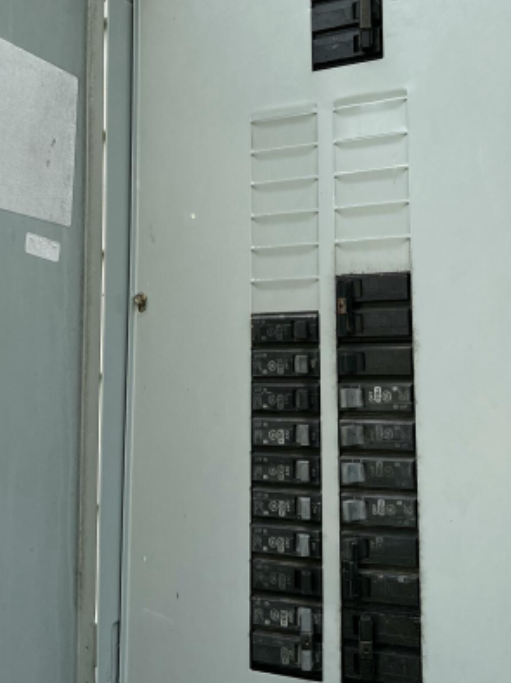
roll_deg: +0.9
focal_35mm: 44
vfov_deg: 42.5
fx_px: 867
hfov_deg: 32.8
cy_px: 242
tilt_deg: +9.1
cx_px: 301
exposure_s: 1/982
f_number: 1.5
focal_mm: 5.7
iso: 50
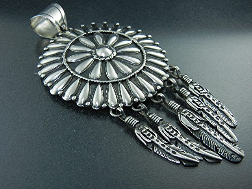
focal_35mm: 45
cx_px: 126
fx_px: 328
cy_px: 94
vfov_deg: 32.2
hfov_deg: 42.1
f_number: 3.8
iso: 200
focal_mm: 8.1
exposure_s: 1/30
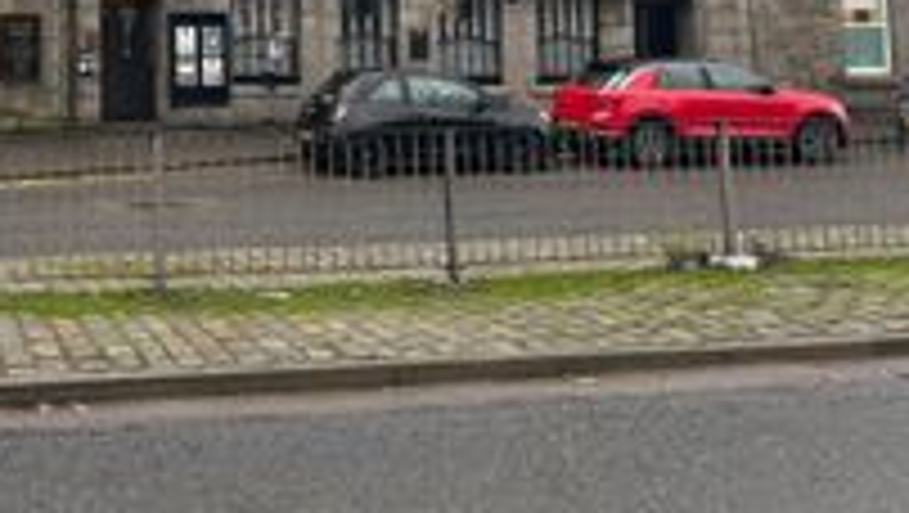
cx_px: 58
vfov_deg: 20.4
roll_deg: +0.1
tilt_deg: +3.9
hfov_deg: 34.7
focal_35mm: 56
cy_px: -72
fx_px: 1351
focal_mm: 5.96
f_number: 1.6
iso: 40
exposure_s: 1/246
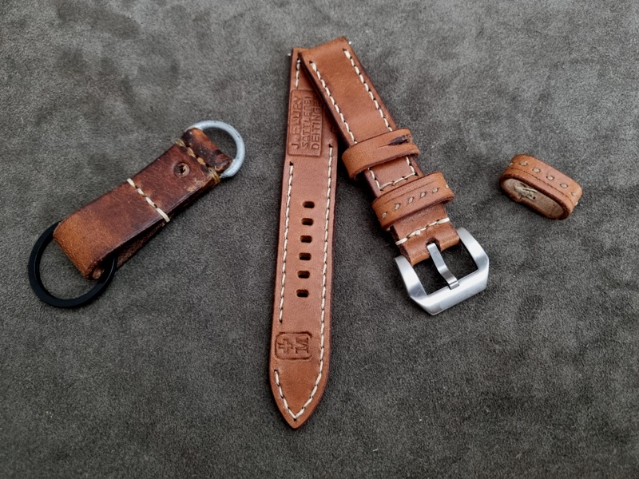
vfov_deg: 53.1
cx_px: 320
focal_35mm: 26
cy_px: 240
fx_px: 480
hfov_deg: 67.3
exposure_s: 1/25
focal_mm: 5.4
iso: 640
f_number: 1.8
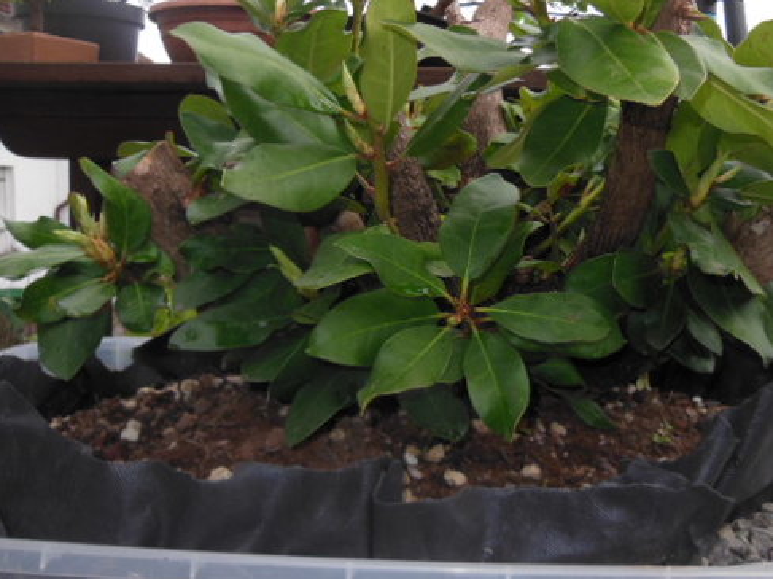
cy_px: 266
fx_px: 937
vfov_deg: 34.3
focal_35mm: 42
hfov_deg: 44.7
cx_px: 450
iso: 125
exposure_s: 1/80
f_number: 3.9
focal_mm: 6
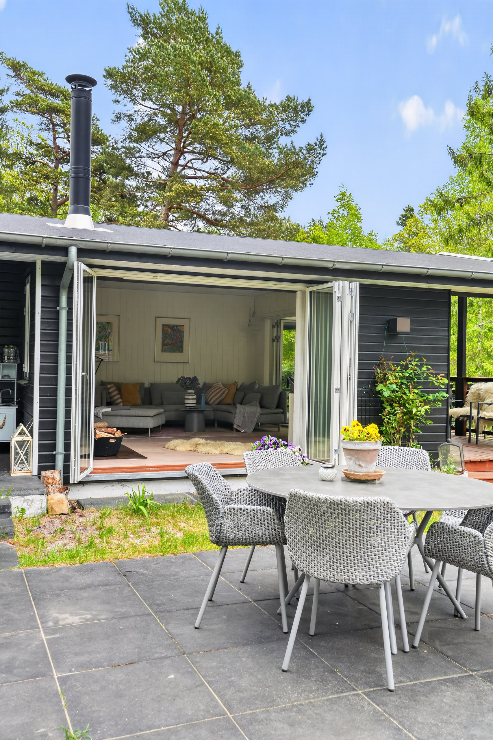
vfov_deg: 54.4
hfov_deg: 37.8
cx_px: 246
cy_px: 370
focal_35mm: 35
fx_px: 719
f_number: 8
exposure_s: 1/25
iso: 400
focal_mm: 35
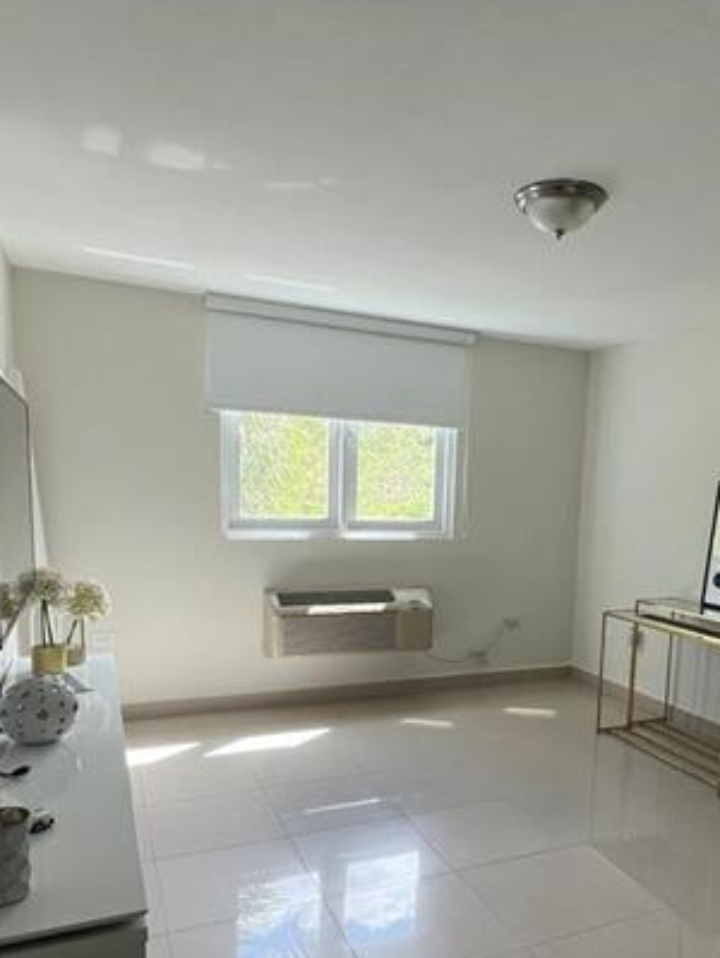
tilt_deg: -6.6
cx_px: 463
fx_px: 692
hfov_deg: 54.1
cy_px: 581
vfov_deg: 68.6
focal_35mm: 25
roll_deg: -2.7
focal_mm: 1.57
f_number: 1.8
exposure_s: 1/108
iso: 32
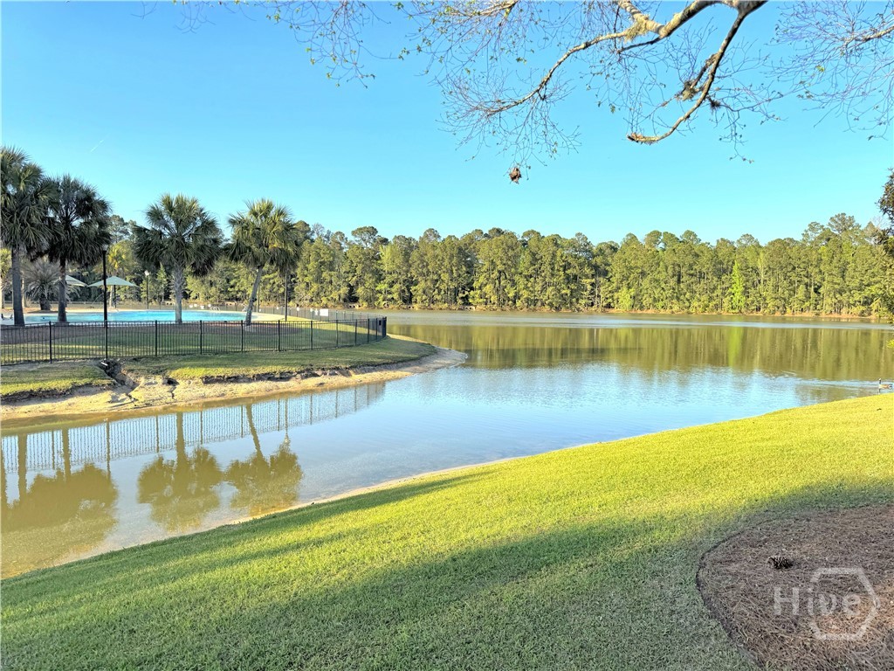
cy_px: 336
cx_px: 447
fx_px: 620
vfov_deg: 56.8
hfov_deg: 71.6
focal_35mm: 24
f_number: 1.78
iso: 80
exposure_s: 1/2710
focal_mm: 6.76
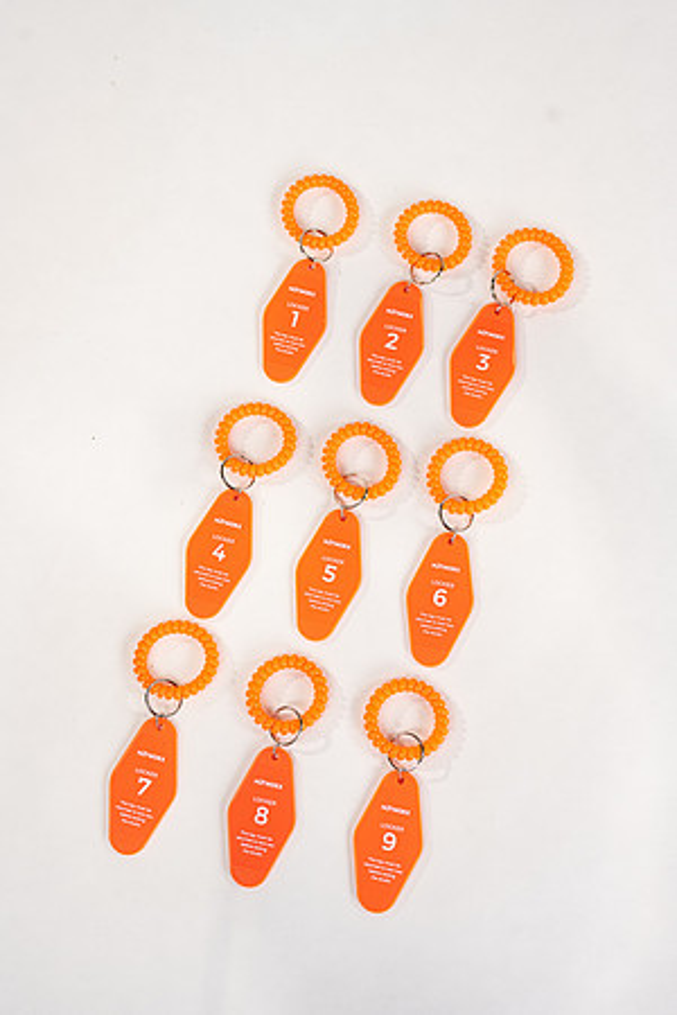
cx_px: 338
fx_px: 1410
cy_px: 508
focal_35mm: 50
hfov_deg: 27.0
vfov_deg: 39.6
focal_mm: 50
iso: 200
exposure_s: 1/125
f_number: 5.6
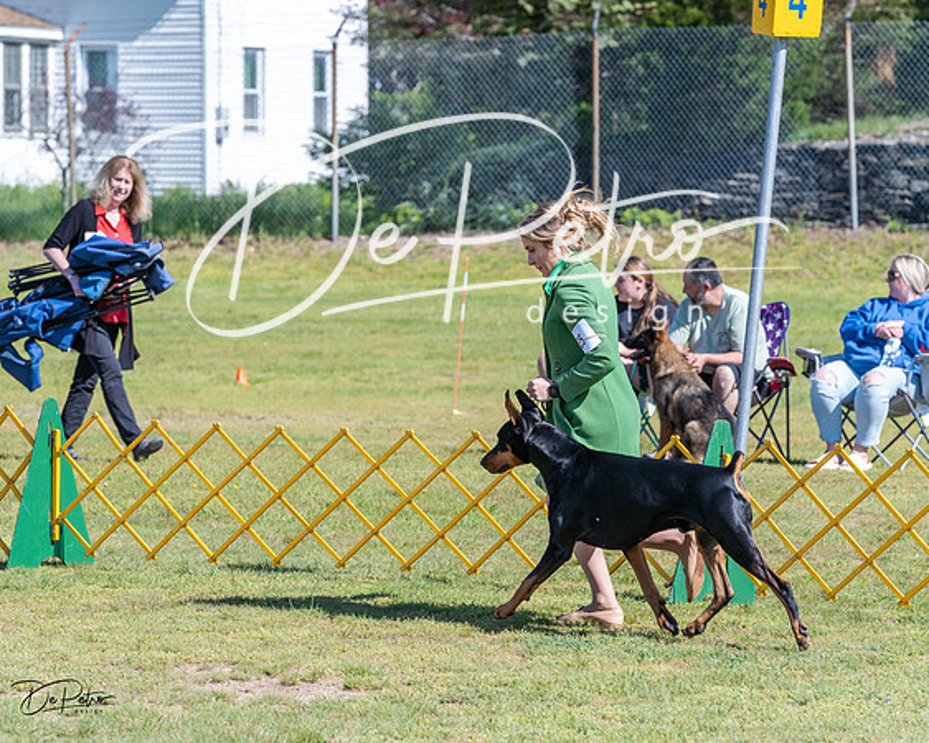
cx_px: 445
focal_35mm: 198
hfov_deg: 9.7
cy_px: 372
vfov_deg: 7.8
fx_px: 5448
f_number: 6.3
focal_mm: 176
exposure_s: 1/1250
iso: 400
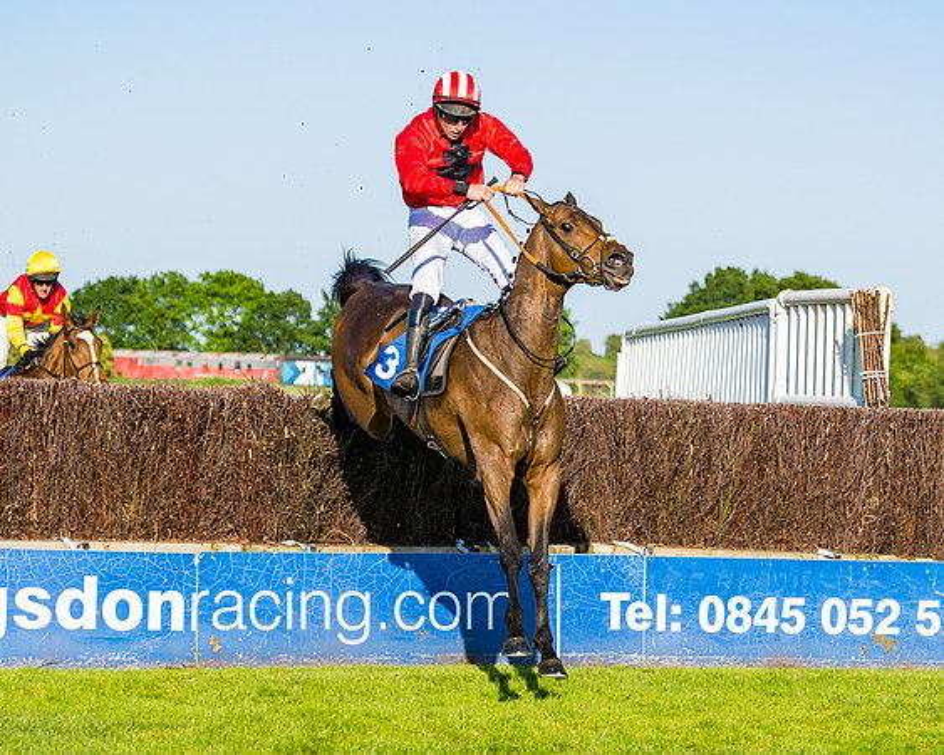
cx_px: 539
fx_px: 4084
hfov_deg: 13.2
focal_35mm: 146
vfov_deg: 10.5
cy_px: 516
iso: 200
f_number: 4
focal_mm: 82
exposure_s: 1/2000
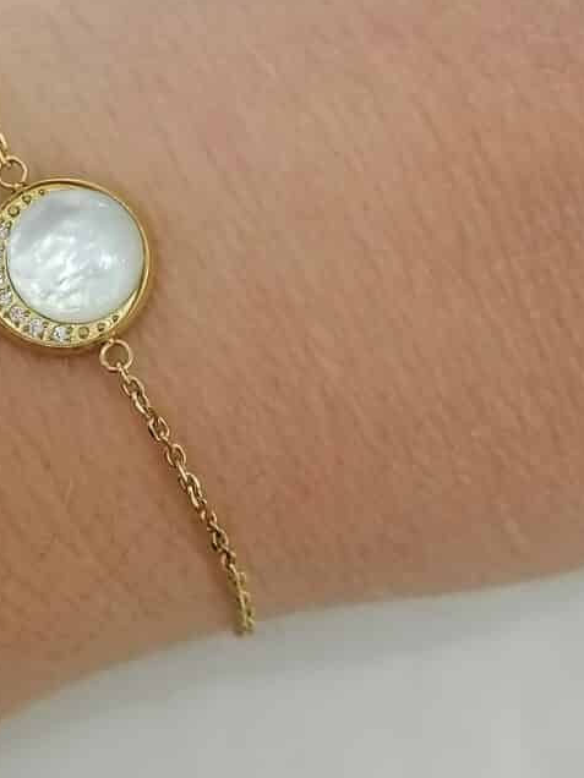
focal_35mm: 87
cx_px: 187
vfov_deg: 22.4
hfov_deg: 16.9
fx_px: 1957
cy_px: 250
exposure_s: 1/50
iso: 160
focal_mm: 4.75
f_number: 1.8
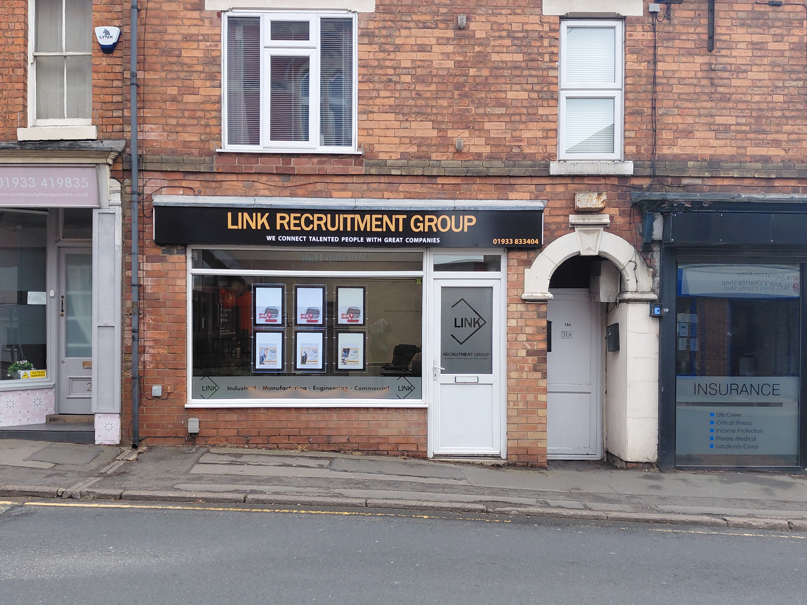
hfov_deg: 56.8
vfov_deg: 44.1
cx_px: 406
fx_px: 746
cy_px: 331
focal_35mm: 32
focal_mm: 4.69
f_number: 1.8
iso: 50
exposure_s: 1/515
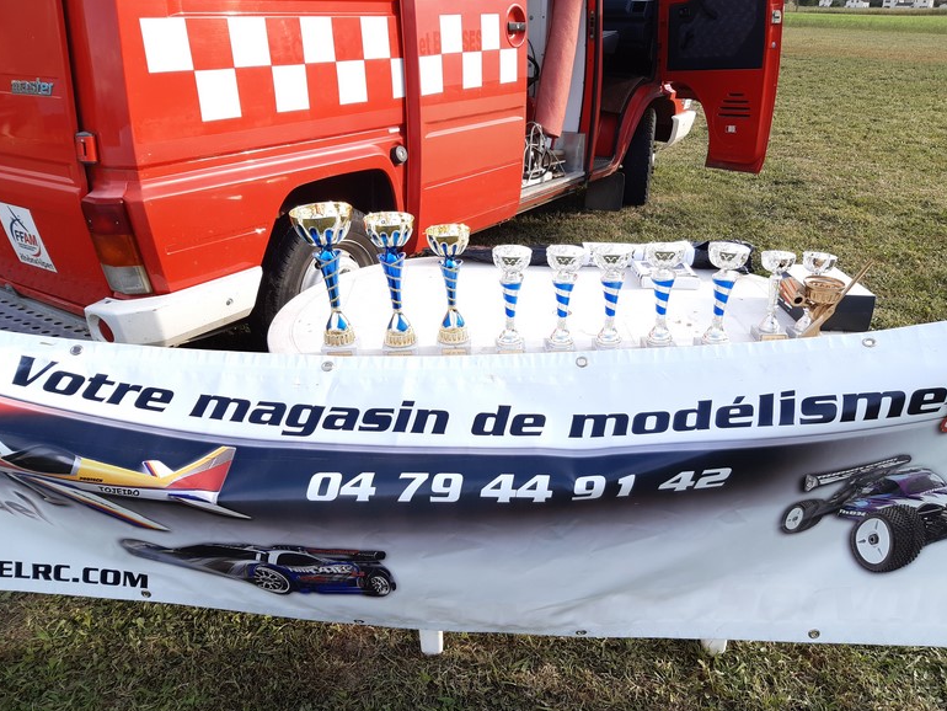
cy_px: 348
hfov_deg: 65.3
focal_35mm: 27
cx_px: 477
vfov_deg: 51.4
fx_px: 739
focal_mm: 3.92
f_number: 1.7
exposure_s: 1/324
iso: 40
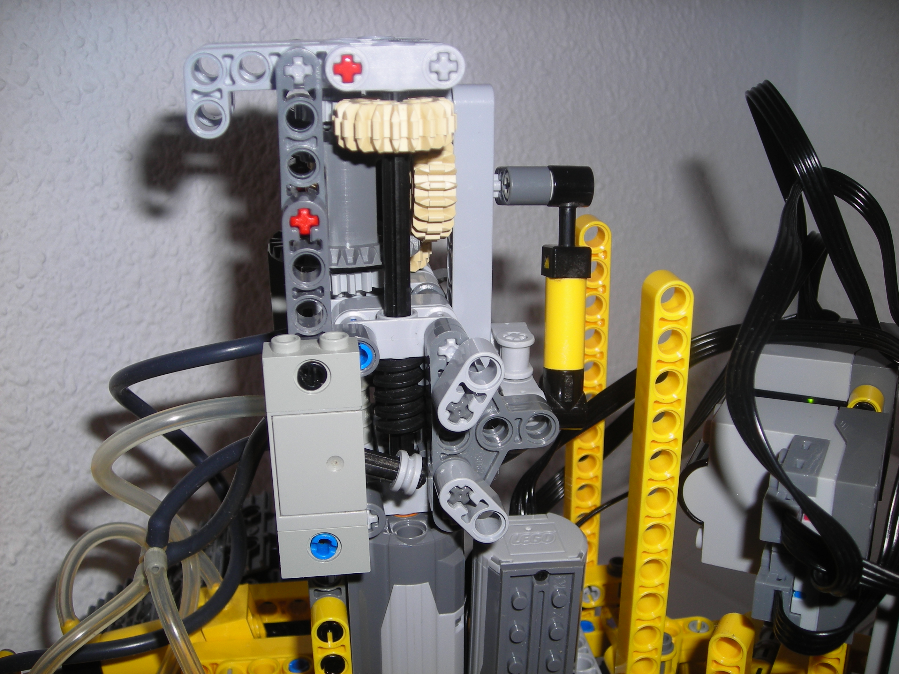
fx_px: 987
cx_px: 450
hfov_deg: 49.0
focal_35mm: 38
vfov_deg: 37.7
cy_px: 337
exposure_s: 1/60
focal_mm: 6.3
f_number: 3.2
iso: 50
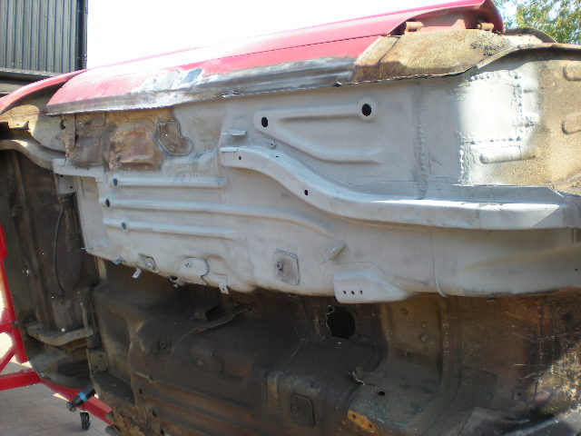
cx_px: 290
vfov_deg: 37.7
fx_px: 638
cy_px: 218
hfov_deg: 49.0
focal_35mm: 38
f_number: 3.1
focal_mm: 6.3
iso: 64
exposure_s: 1/153
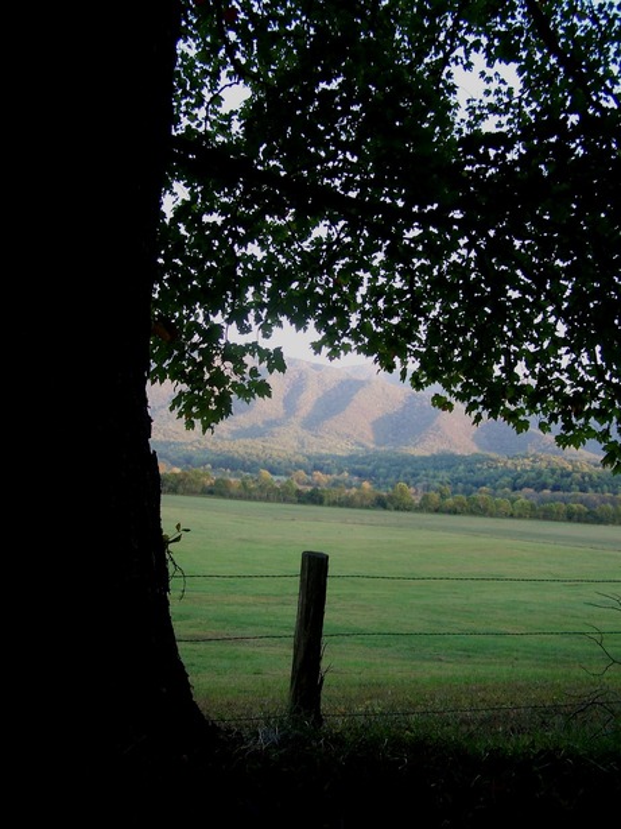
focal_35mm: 38
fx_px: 909
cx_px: 310
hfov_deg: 37.7
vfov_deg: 49.0
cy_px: 414
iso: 80
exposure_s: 1/30
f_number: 2.8
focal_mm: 6.3
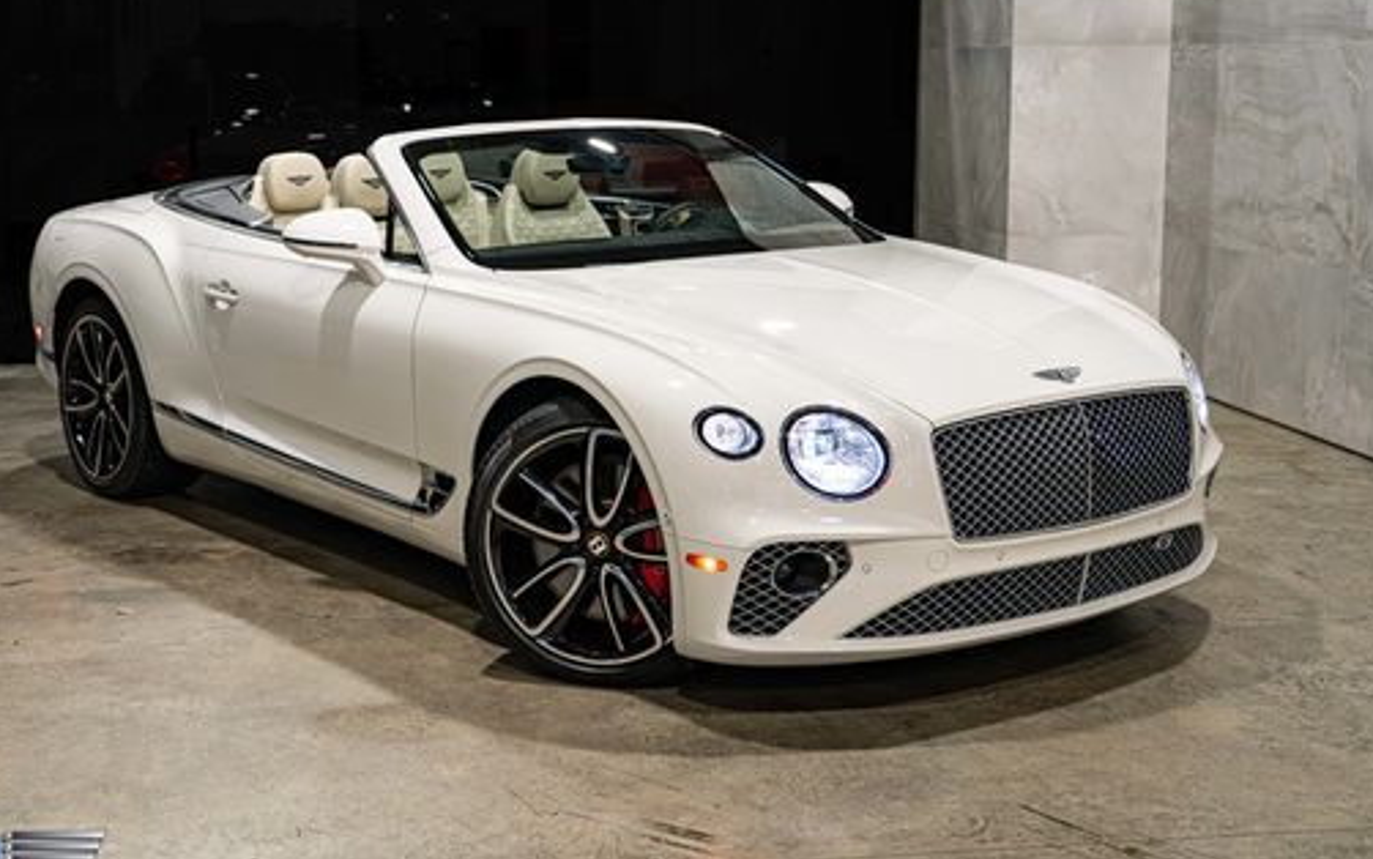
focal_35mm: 52
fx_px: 1946
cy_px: 371
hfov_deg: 38.8
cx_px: 645
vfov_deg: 24.9
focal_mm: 40
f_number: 4
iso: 1250
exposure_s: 1/125
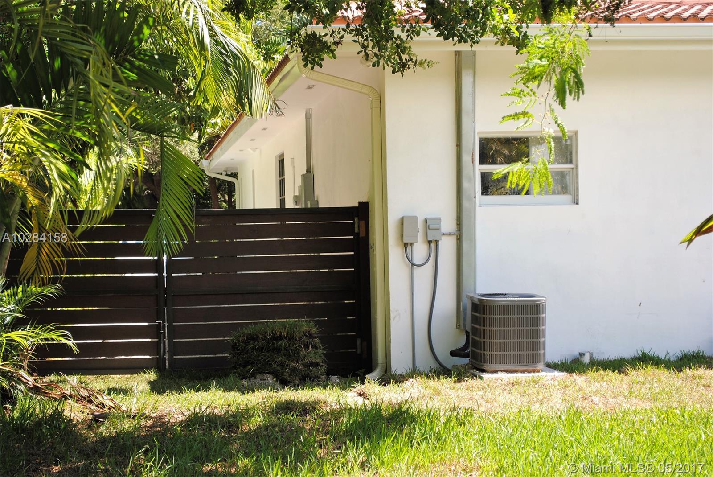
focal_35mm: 68
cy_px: 238
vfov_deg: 20.2
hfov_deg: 29.8
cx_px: 356
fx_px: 1338
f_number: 5.6
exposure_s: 1/125
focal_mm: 45
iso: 110
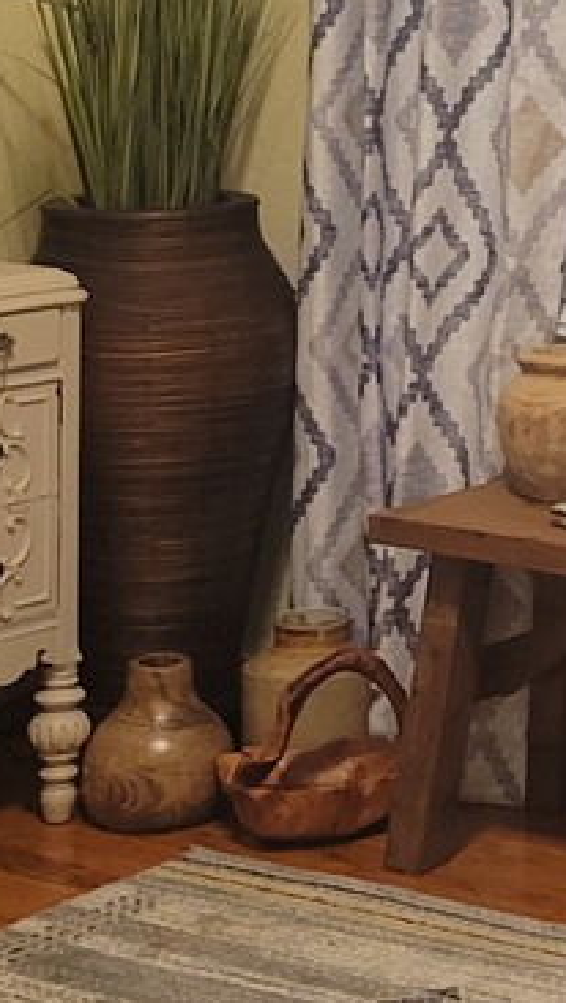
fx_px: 2955
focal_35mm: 111
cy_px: -41
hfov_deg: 10.3
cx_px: 1036
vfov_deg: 18.7
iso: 400
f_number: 1.8
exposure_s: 1/50
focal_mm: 5.4
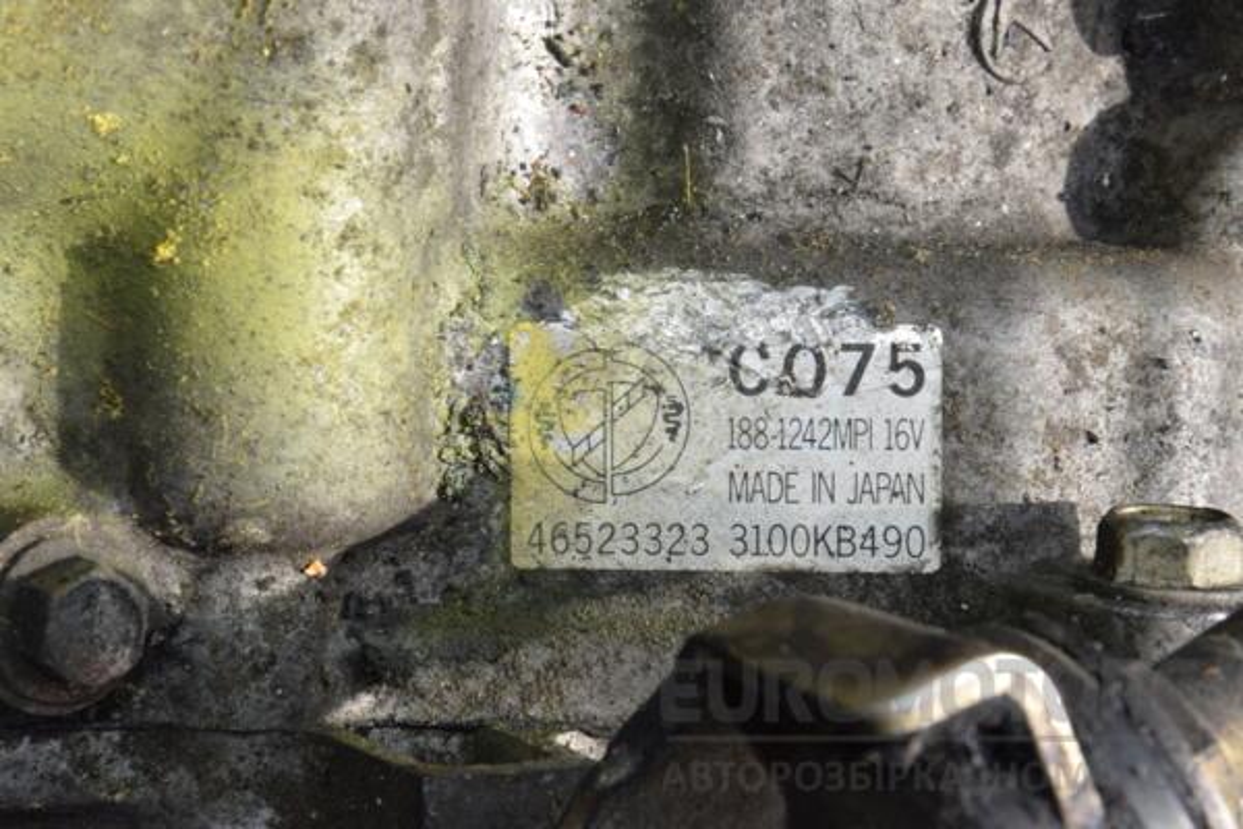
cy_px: 414
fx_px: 5438
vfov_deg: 8.7
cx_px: 622
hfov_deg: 13.0
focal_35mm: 158
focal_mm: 105
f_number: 18
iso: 800
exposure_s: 1/200
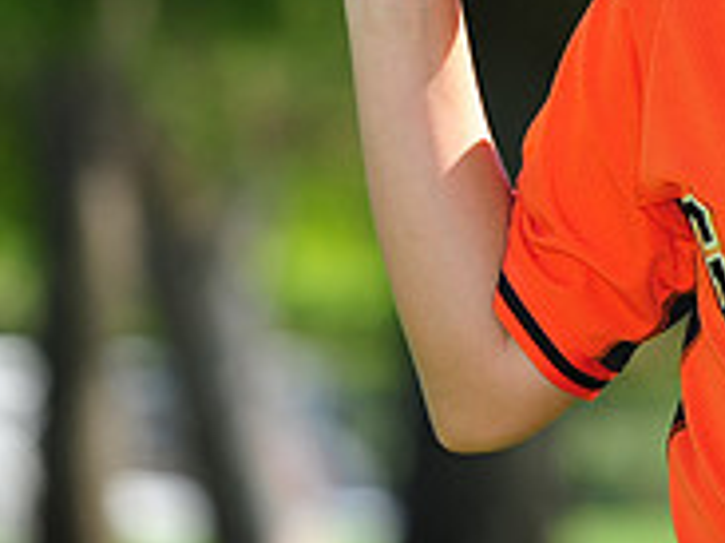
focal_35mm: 503
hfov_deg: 3.9
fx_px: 10528
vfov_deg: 2.9
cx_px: 1006
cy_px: -210
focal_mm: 165
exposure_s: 1/640
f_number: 4.5
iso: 200
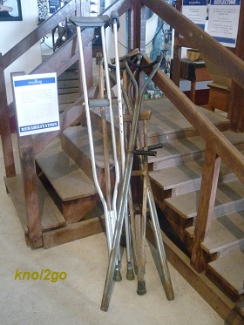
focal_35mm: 36
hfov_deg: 39.7
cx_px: 122
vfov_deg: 51.3
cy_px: 162
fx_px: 338
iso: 800
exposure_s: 1/25
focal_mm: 5.9
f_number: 2.9
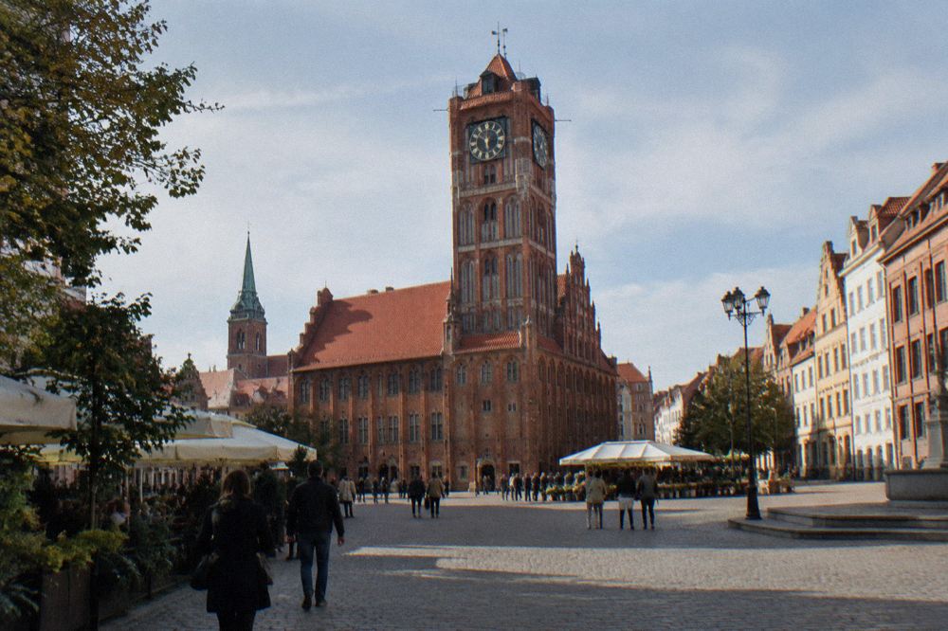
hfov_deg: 41.1
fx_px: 1264
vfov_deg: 28.1
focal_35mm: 48
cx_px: 474
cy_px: 316
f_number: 4.5
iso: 100
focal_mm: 48
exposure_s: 1/1000
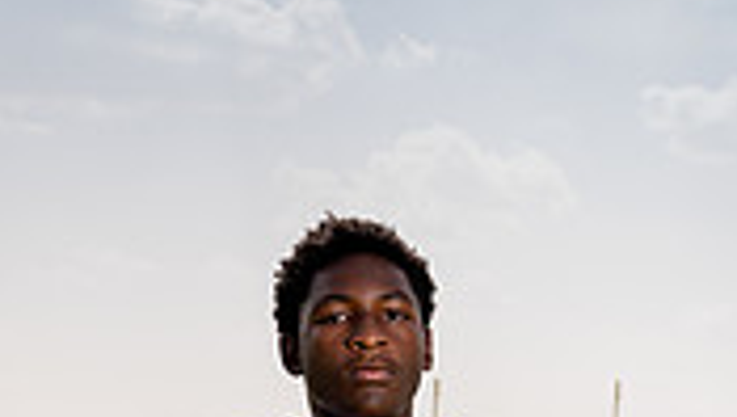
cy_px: 914
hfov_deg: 18.9
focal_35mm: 113
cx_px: 358
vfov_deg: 9.8
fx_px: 2211
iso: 100
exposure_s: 1/250
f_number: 6.3
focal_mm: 42
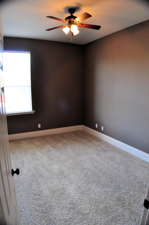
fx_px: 187
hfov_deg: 43.5
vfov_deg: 62.0
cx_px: 74
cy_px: 112
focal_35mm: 30
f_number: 5
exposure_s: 1/25
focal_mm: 20
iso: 400
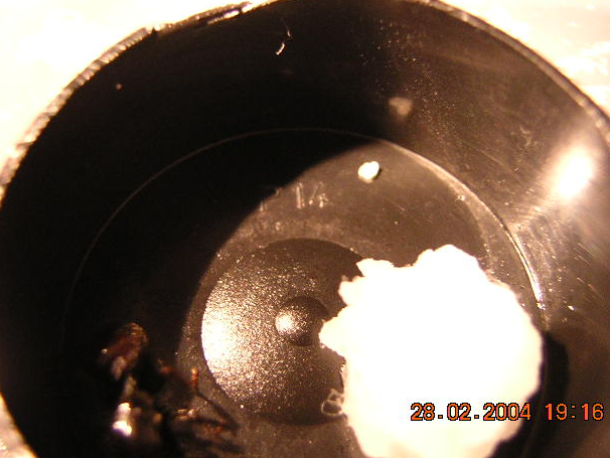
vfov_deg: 37.7
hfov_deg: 48.9
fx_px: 670
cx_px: 318
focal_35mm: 38
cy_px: 220
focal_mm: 4.7
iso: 357
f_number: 2.6
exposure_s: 1/2.9
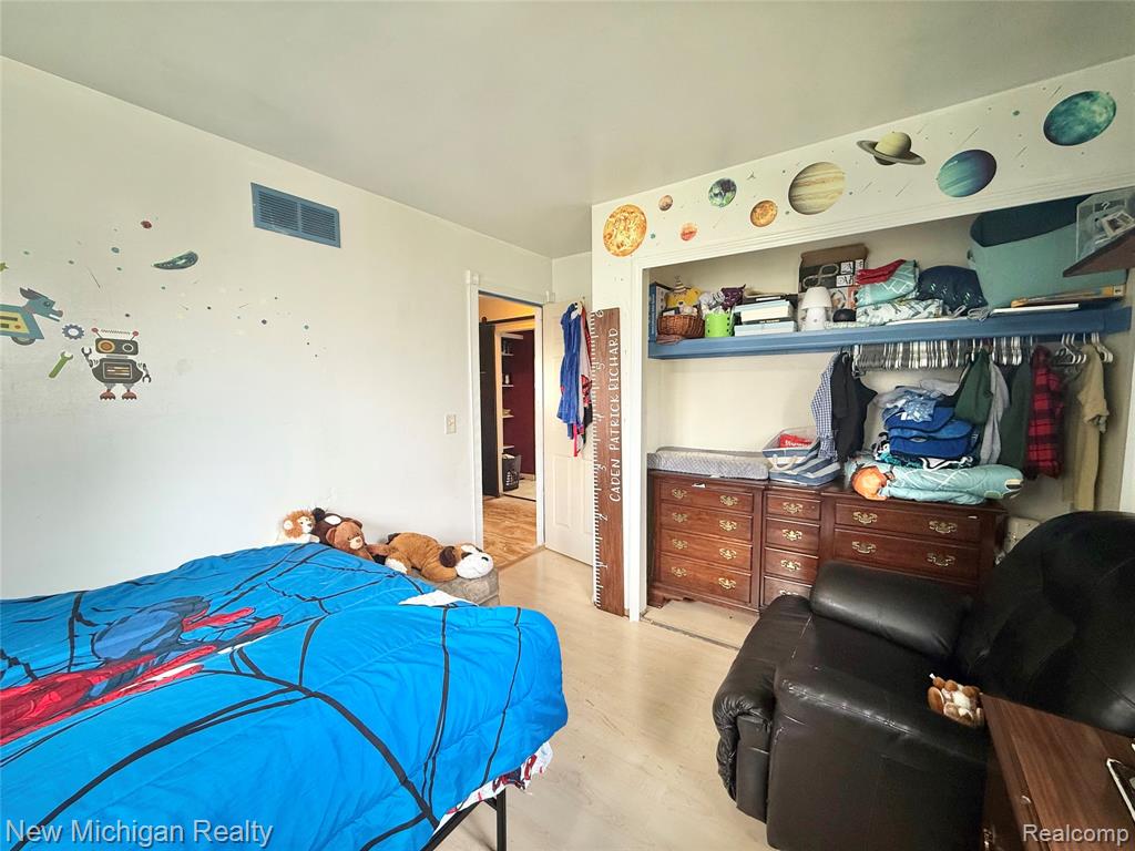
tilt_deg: -3.8
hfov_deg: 102.1
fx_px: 459
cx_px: 568
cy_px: 426
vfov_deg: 85.7
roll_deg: +0.8
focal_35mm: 14
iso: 200
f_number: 2.2
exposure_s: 1/60
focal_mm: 2.22
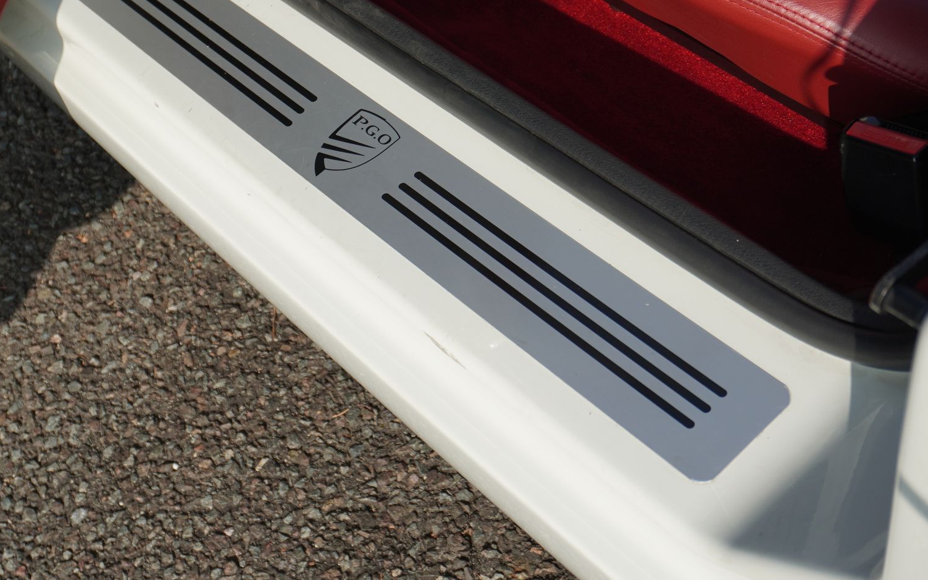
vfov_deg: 22.6
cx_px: 366
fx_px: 1441
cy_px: 175
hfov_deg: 35.5
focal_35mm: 57
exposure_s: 1/320
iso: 100
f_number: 5.6
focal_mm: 28
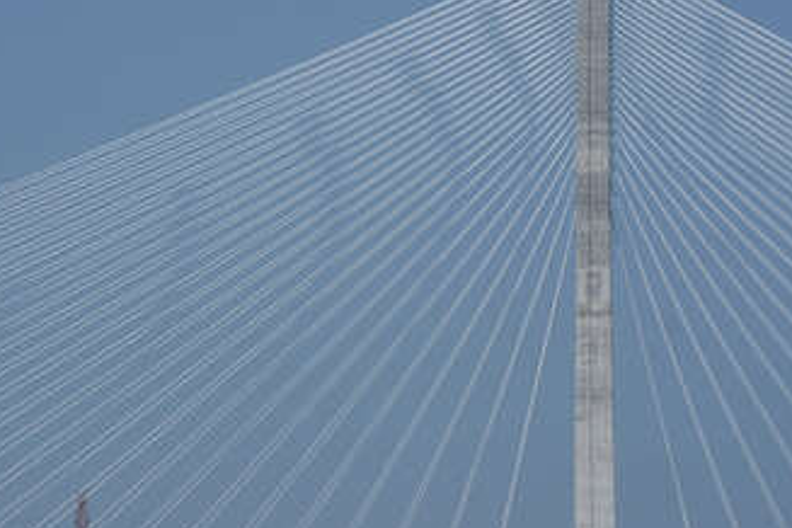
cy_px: 346
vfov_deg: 3.7
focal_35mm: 367
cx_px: 266
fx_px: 8073
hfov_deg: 5.6
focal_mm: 200
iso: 200
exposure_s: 1/1250
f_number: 8
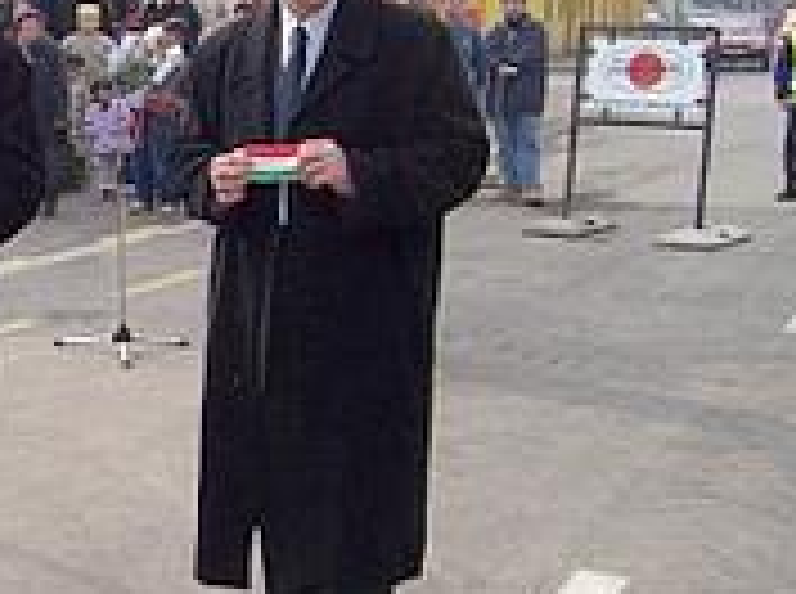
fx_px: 1767
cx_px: -54
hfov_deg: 23.9
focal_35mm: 77
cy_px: 212
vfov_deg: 19.0
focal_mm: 5.6
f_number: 5.6
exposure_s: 1/250
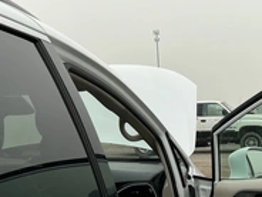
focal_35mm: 61
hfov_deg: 31.3
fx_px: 462
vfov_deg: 23.0
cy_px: 201
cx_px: 182
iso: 25
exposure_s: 1/1121
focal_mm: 3
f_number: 1.8
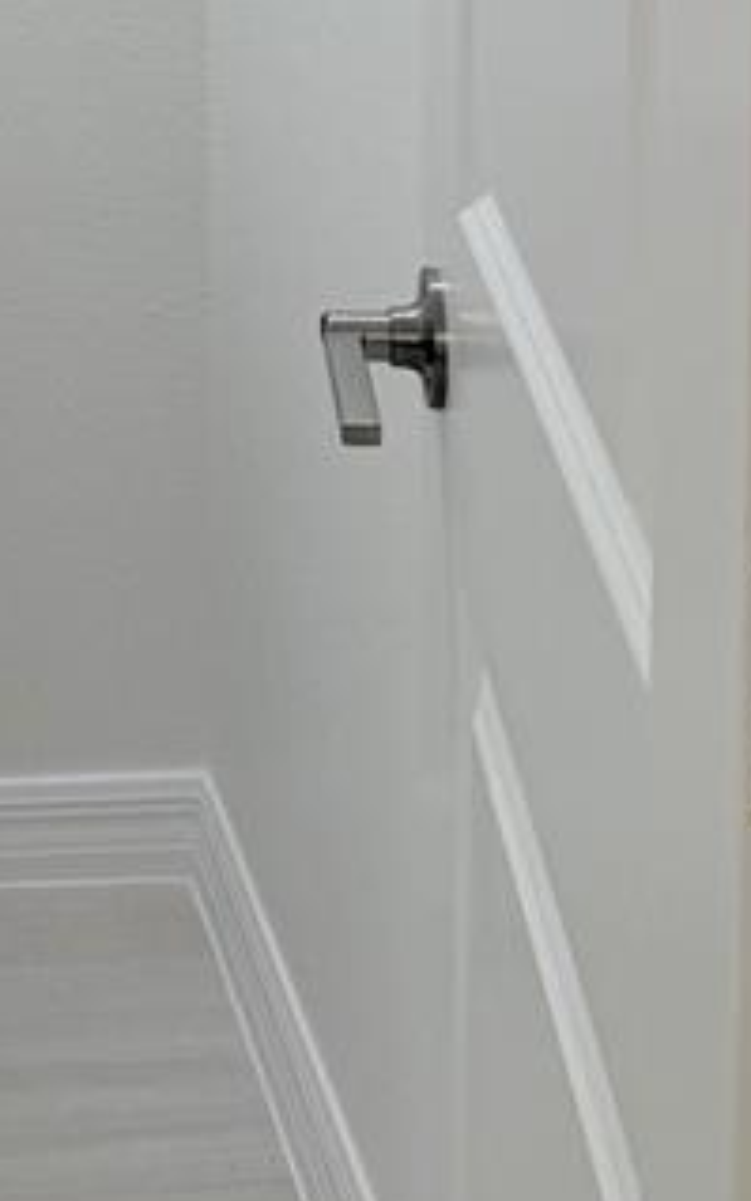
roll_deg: +0.5
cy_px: -589
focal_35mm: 96
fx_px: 3141
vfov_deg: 19.0
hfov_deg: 13.1
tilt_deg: -5.9
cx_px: -245
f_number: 1.78
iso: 80
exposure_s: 1/120
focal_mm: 6.76
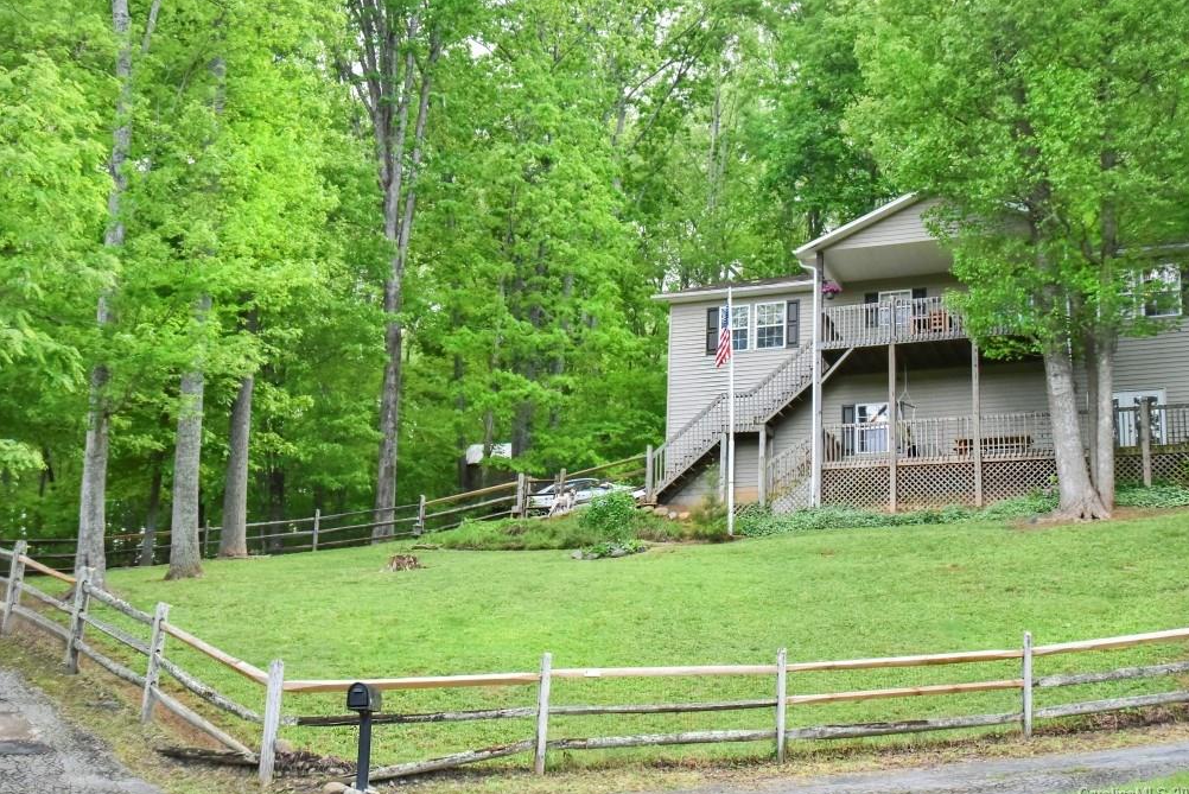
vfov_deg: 28.7
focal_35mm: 47
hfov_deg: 41.9
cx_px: 606
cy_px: 399
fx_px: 1553
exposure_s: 1/200
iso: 4000
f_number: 14
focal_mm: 46
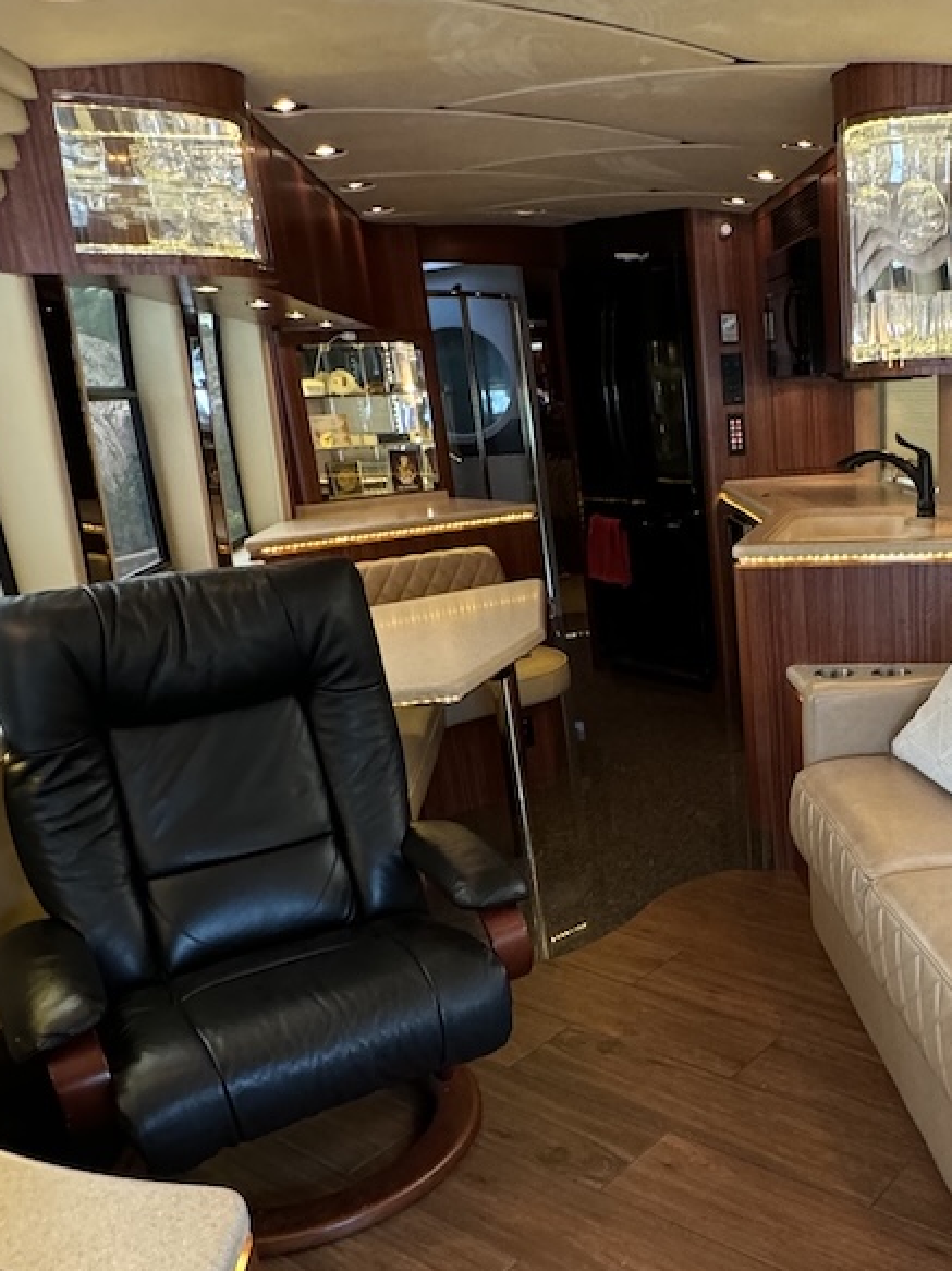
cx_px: 819
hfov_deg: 41.4
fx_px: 1174
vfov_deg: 56.2
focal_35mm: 32
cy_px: 786
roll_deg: +1.9
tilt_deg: -18.2
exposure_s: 1/60
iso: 320
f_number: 2.2
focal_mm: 2.22
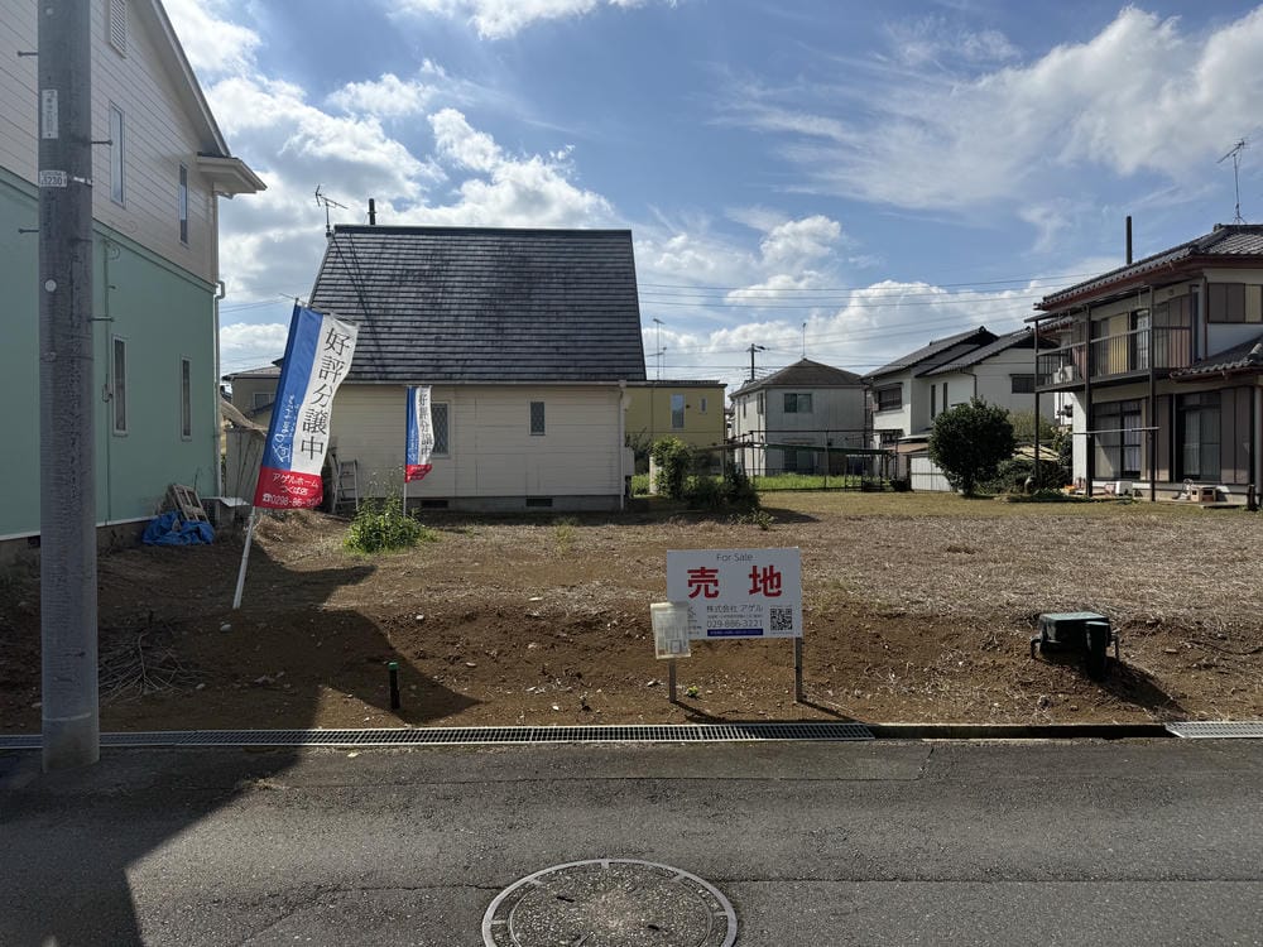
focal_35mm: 24
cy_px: 474
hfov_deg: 71.6
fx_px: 876
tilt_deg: +0.7
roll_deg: -0.1
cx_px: 632
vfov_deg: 56.8
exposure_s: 1/9091
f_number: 1.78
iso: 80
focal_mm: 6.76
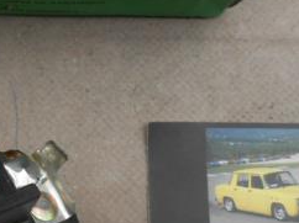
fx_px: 742
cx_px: 26
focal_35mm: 86
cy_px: 18
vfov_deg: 16.9
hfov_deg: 22.2
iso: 80
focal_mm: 4.6
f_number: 3.5
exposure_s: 1/30
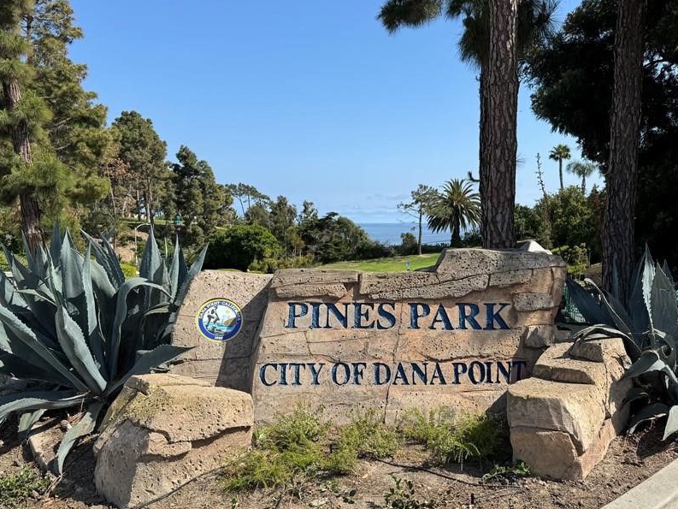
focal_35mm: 31
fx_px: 607
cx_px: 361
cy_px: 276
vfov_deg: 45.4
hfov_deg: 58.3
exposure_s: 1/4049
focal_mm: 6.76
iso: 80
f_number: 1.78
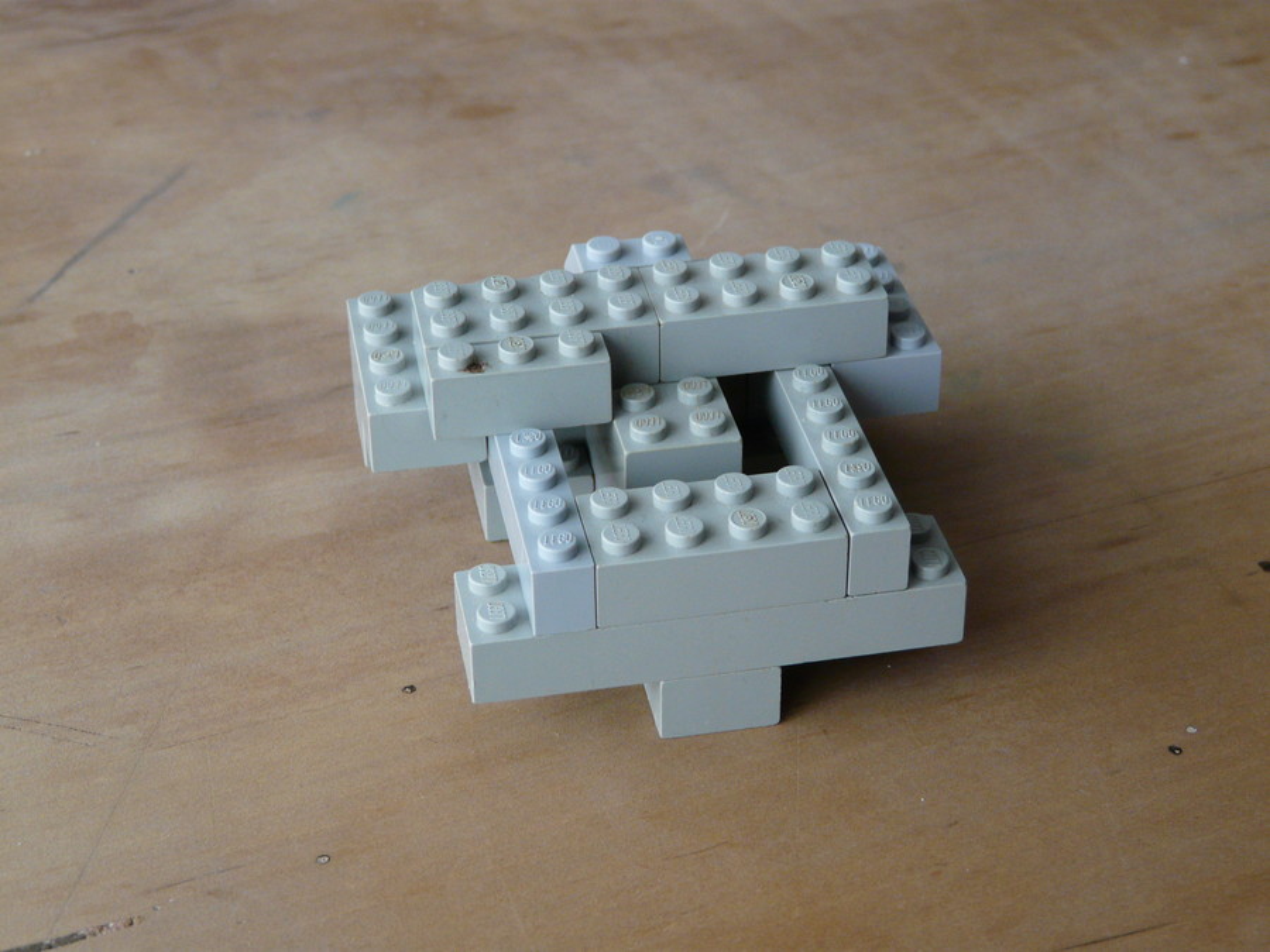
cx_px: 635
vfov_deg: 22.3
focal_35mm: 66
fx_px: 2421
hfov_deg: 29.4
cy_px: 476
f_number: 3.2
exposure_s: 1/8
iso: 200
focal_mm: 10.8
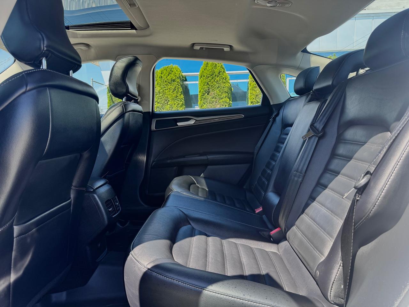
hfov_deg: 71.6
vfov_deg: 56.8
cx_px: 204
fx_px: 284
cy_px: 154
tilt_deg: -5.6
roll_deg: +1.2
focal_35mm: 24
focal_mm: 6.76
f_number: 1.78
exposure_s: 1/383
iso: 80
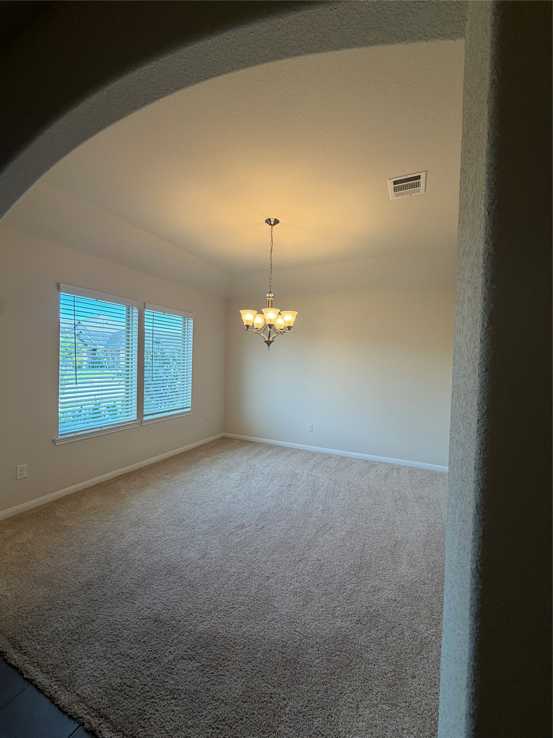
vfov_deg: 102.1
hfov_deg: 85.7
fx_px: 298
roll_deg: -1.5
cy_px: 369
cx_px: 276
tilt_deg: -1.9
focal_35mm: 14
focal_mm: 2.22
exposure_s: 1/120
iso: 125
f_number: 2.2
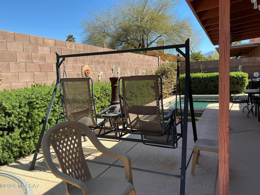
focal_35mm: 29
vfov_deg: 48.2
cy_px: 98
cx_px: 130
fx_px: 218
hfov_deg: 61.7
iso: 25
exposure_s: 1/883
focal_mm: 3
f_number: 1.8
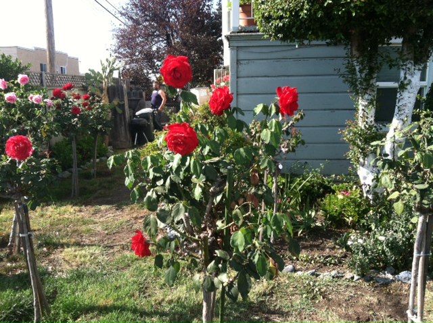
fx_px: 437
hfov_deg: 52.7
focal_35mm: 35
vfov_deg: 40.6
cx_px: 216
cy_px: 162
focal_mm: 3.85
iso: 80
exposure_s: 1/462
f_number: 2.8
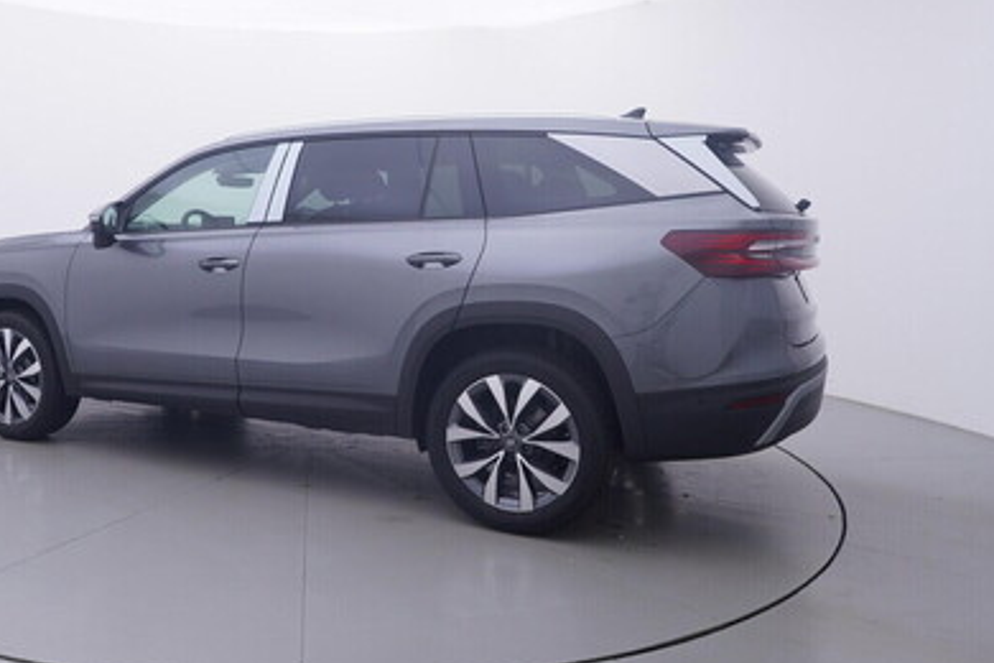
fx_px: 875
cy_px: 269
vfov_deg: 41.3
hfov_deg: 57.6
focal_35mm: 32
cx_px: 317
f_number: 5
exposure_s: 1/80
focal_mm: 15
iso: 200
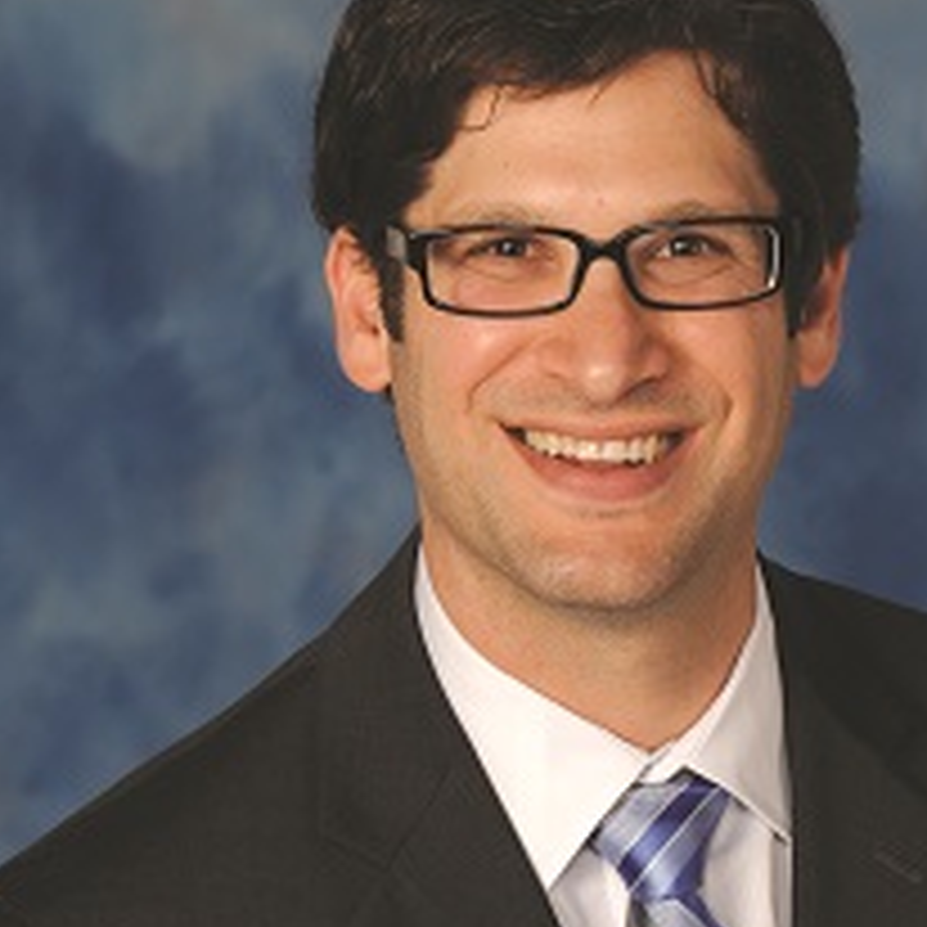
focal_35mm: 316
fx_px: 9574
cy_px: 486
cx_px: 556
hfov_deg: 5.5
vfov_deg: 5.5
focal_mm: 170
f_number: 14
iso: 400
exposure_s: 1/160
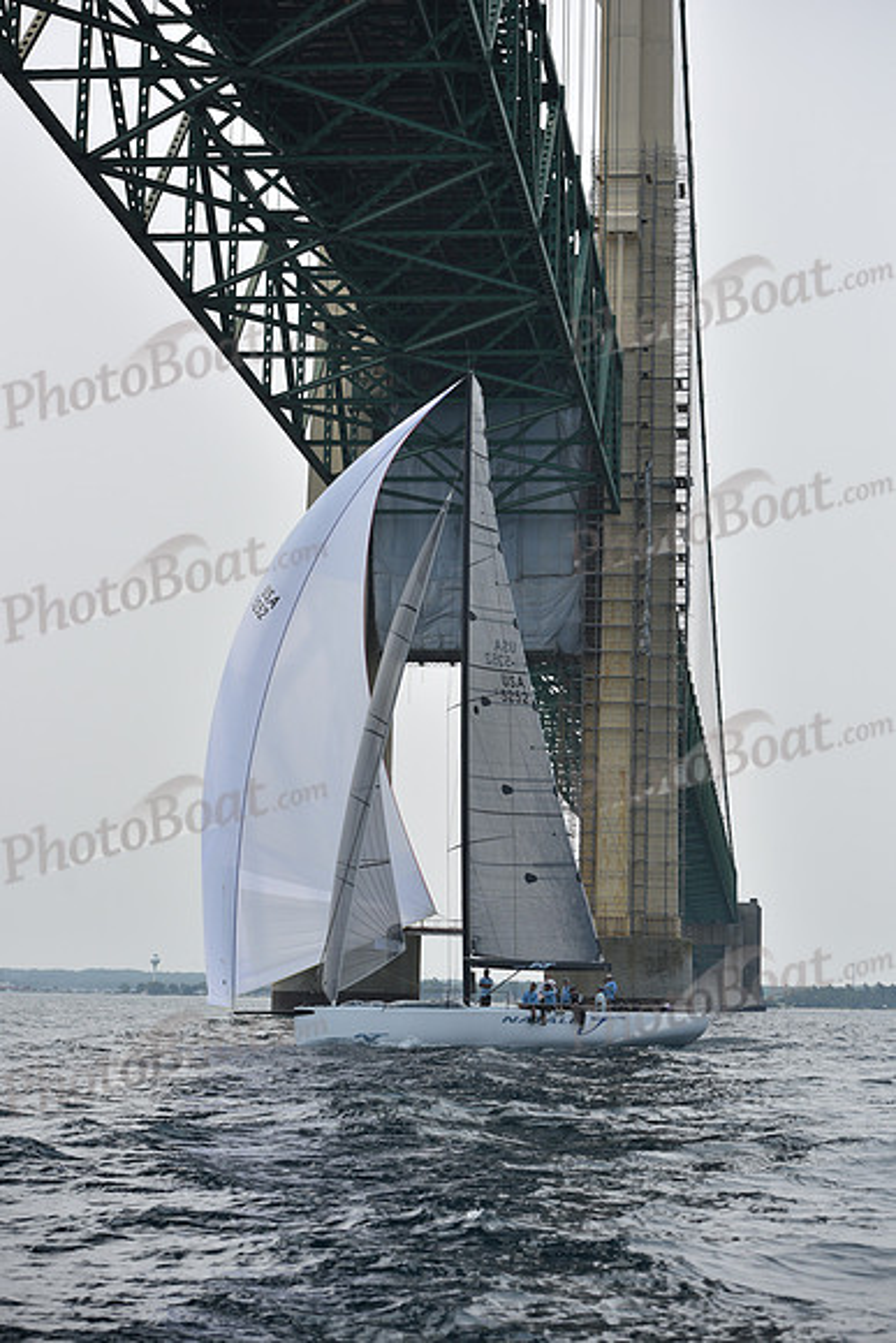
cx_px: 448
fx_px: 2612
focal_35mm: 70
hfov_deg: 19.5
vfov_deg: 28.8
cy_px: 672
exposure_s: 1/3200
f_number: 5
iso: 250
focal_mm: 70
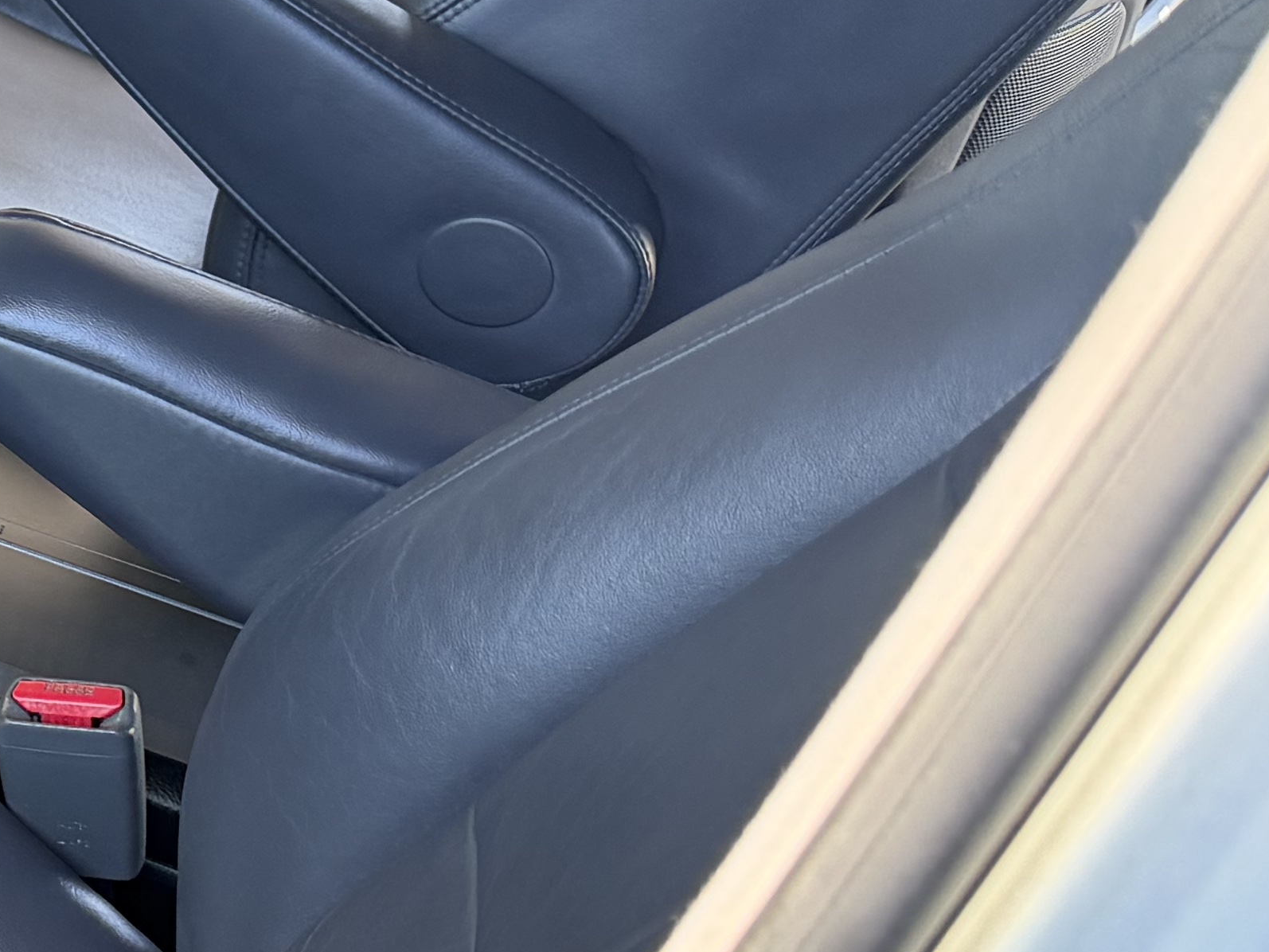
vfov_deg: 17.2
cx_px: -859
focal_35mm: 86
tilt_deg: -32.8
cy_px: 459
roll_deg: -7.9
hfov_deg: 18.8
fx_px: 3153
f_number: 1.78
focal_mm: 6.76
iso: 200
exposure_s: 1/80
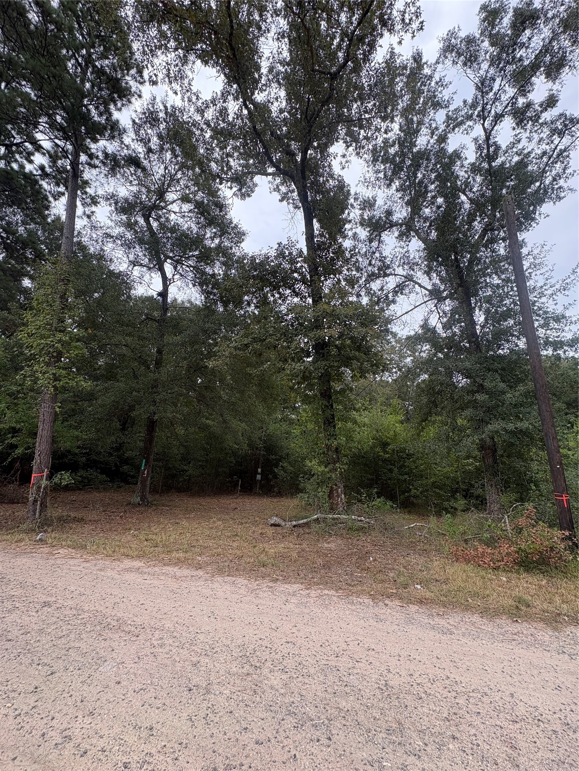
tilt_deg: +16.7
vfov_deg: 102.1
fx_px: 312
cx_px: 290
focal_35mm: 14
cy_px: 386
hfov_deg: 85.7
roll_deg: -1.2
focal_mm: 2.22
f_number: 2.2
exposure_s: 1/271
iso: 64
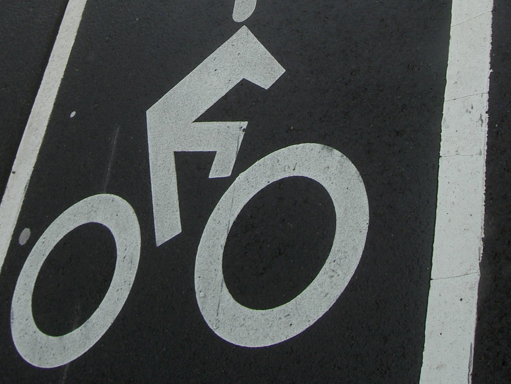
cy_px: 166
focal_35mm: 46
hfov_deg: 41.1
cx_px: 214
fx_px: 679
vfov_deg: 31.5
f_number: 4.7
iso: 100
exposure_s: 1/189
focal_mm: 8
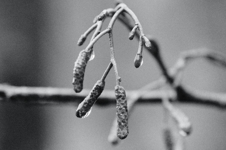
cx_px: 147
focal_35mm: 136
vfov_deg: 10.1
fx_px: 854
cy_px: 85
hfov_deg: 15.1
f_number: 4
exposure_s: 1/180
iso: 10000
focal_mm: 63
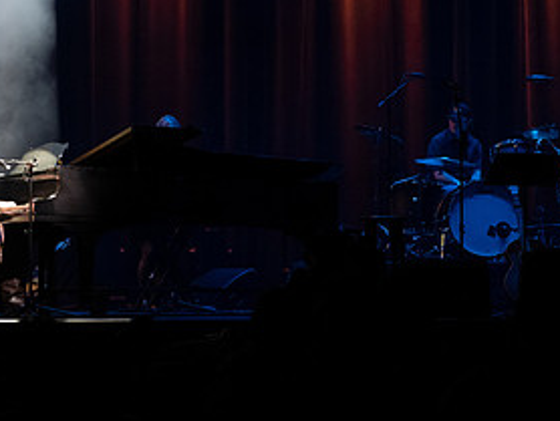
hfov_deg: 13.0
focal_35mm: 152
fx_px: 2461
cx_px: 366
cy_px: 111
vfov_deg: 9.8
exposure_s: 1/200
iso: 2000
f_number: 2.8
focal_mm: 70
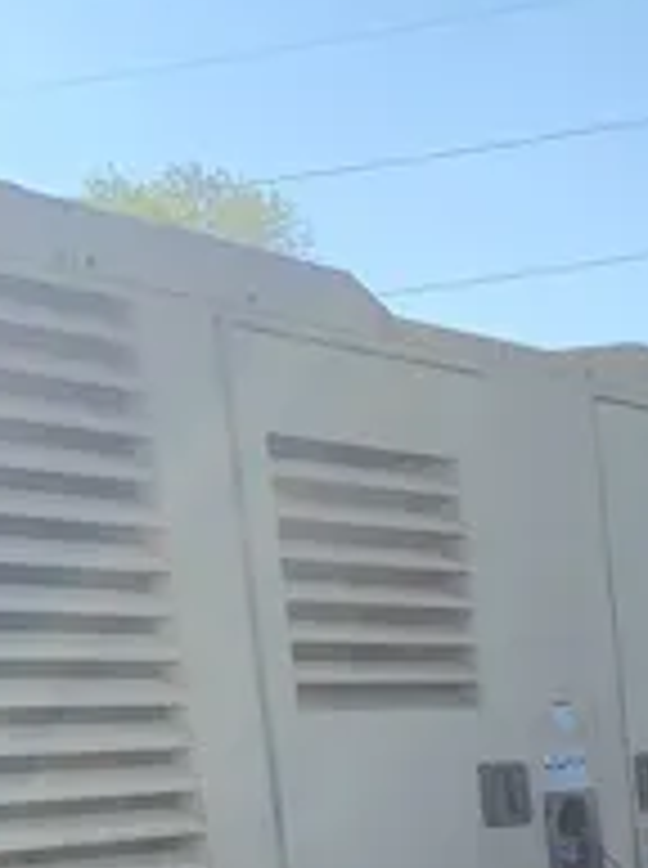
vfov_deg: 18.1
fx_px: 2479
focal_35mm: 99
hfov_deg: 13.4
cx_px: 1174
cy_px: 1235
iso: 25
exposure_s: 1/1266
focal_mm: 4.25
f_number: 1.8
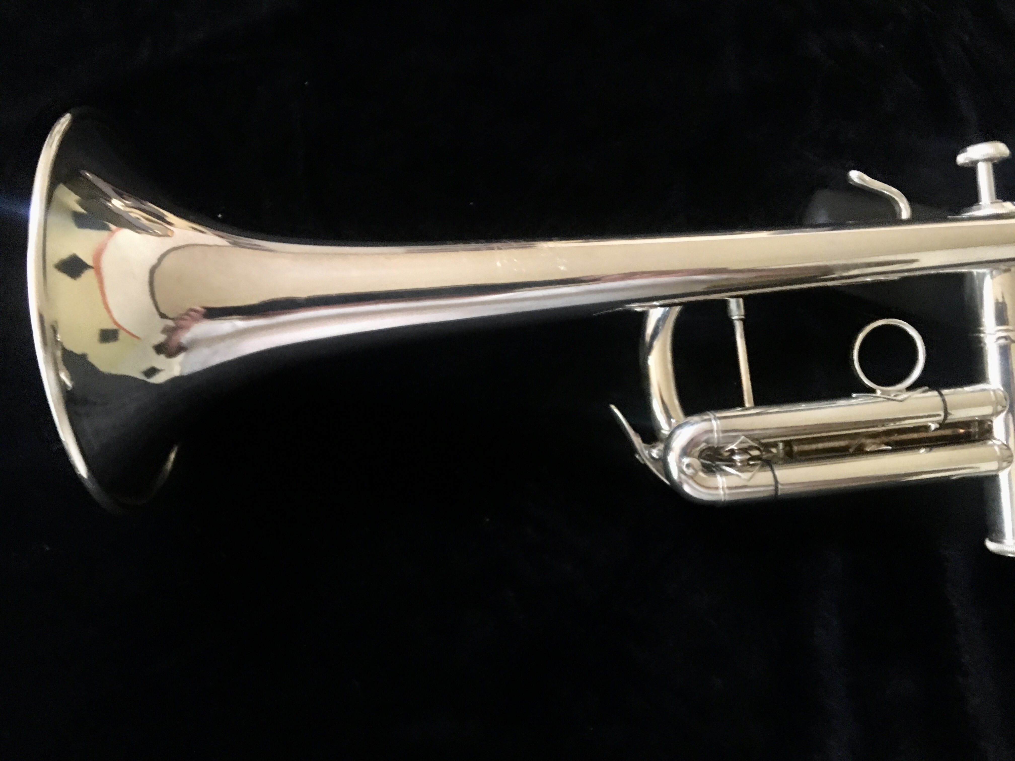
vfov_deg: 48.2
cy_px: 380
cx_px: 508
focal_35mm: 29
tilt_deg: -63.3
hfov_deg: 61.7
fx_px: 850
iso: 64
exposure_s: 1/4
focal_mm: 4.15
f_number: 2.2
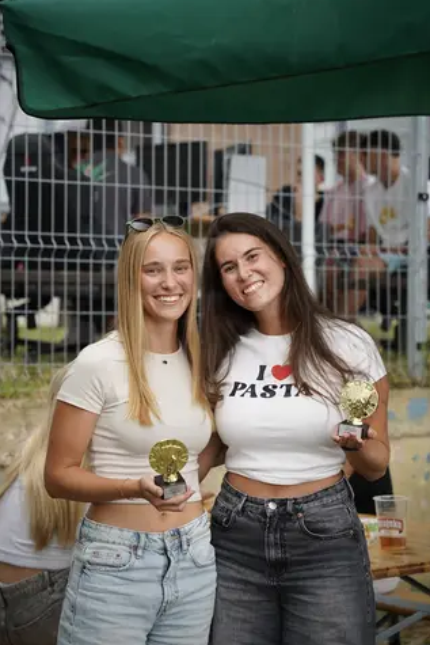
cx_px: 216
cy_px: 322
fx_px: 1647
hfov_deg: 14.9
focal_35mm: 92
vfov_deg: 22.1
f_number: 4.5
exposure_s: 1/250
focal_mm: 91
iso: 500
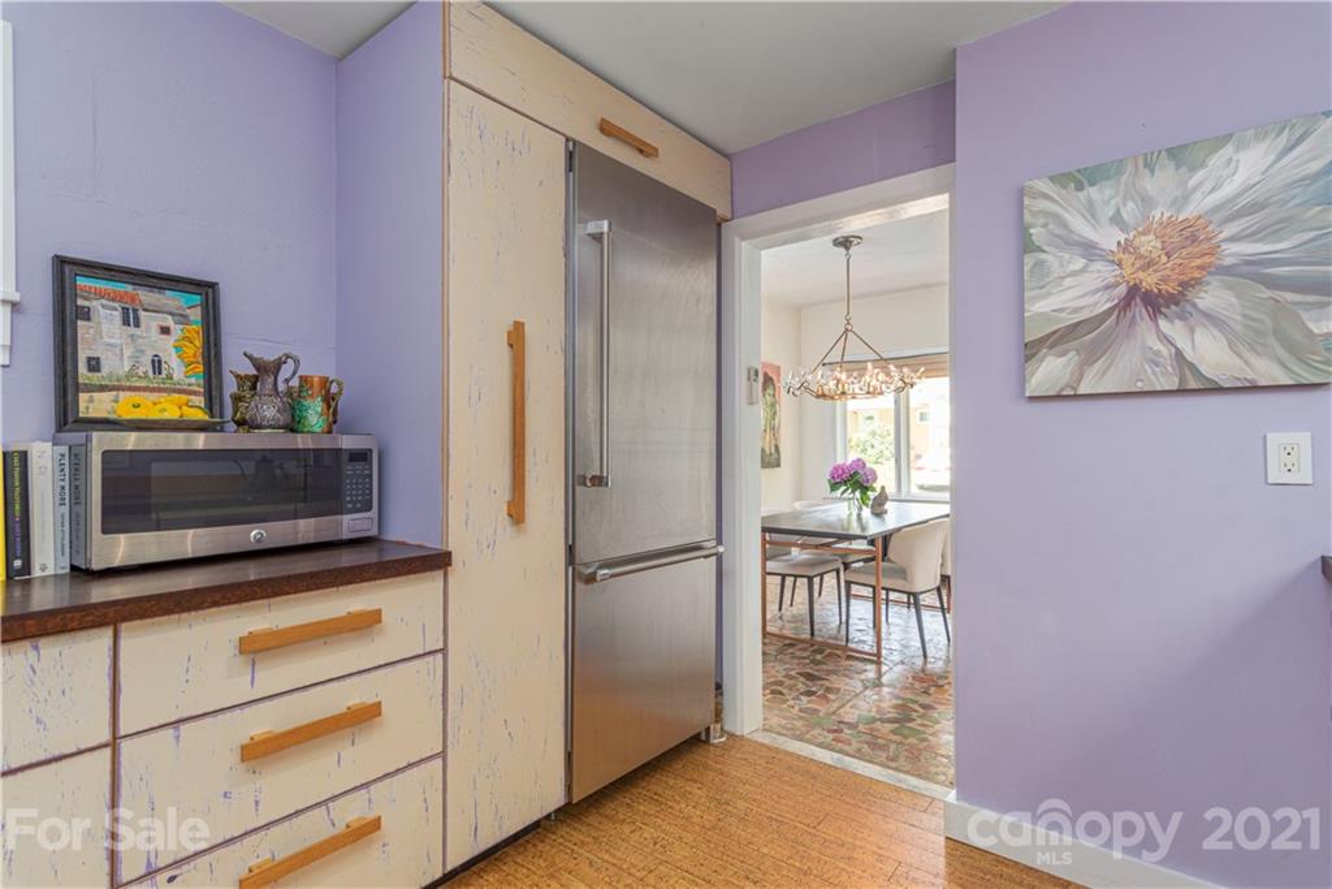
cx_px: 666
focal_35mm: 17
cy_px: 444
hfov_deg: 93.3
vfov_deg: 70.5
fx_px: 629
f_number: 7.1
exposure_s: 1/60
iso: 400
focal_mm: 17
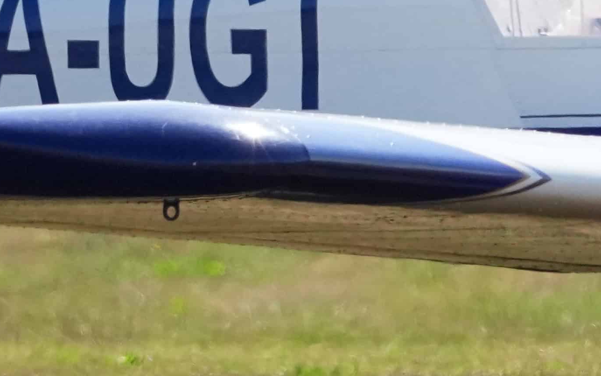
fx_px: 58380
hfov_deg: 0.6
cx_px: 763
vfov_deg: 0.4
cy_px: -44
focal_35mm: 3564
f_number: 8
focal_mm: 556
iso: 1600
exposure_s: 1/4000
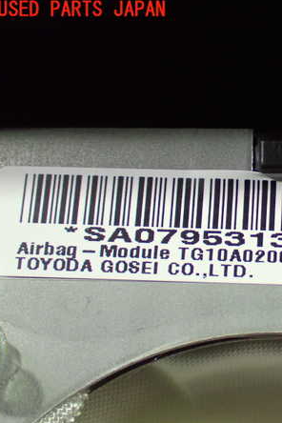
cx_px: 278
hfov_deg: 20.0
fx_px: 775
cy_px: 212
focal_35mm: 66
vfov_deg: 30.5
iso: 1000
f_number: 3.1
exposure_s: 1/50
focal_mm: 8.4
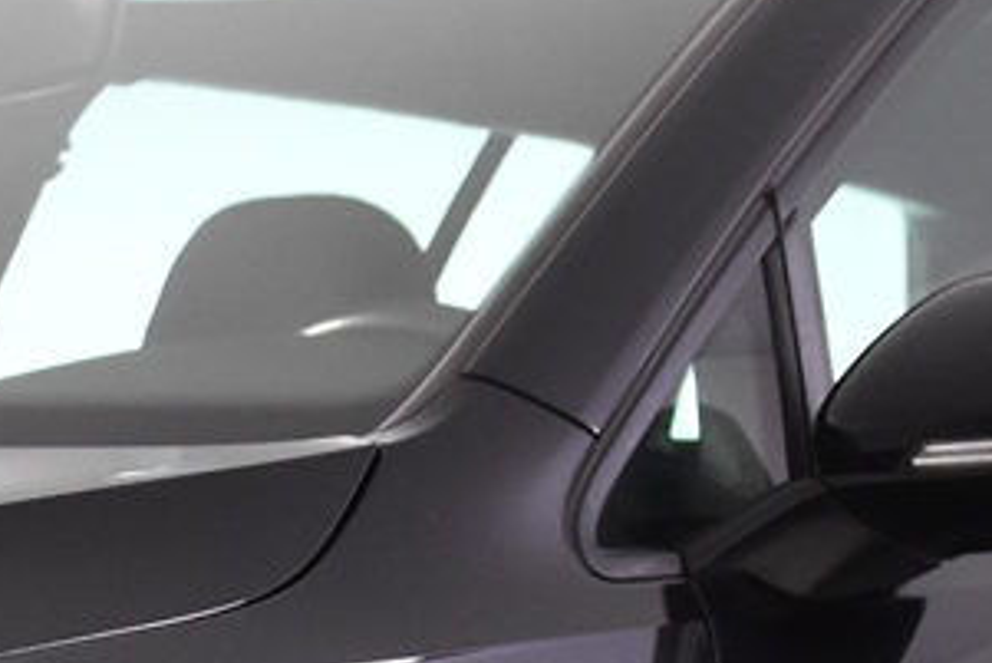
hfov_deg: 6.9
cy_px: 1138
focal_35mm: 296
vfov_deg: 4.6
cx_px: -234
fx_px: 8165
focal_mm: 31
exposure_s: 1/80
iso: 1600
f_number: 4.5
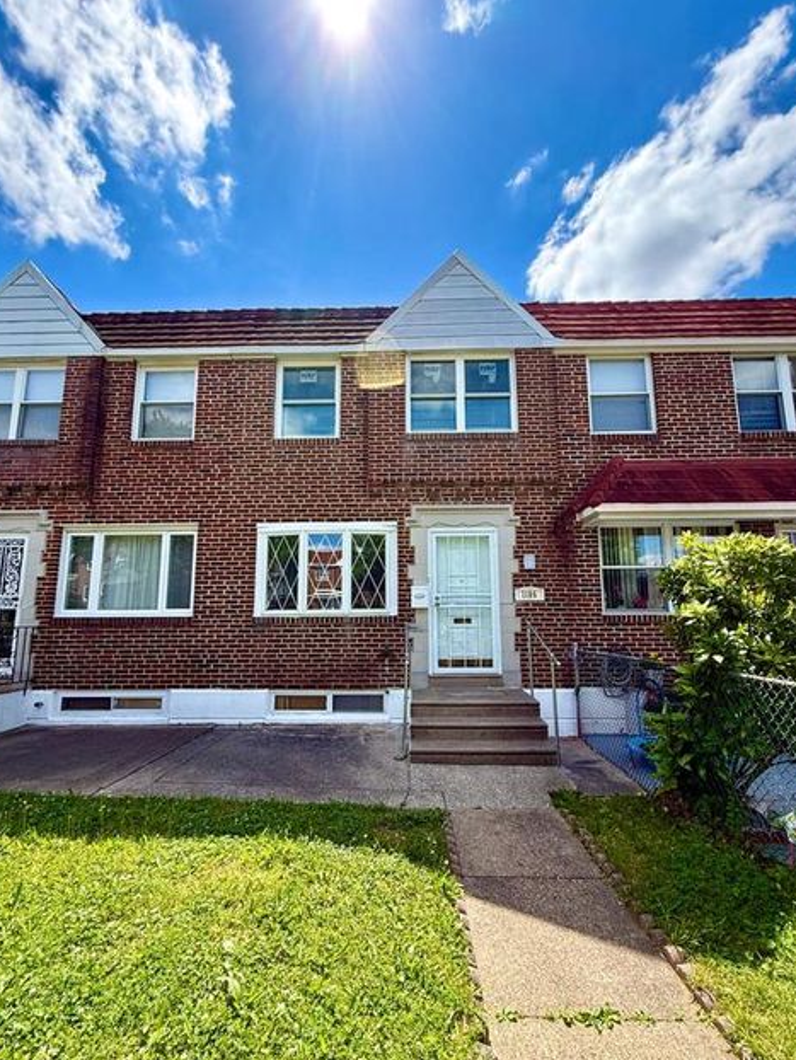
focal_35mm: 15
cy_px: 567
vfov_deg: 98.0
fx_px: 460
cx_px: 402
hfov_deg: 81.8
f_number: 2.2
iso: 64
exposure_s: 1/1017
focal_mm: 2.22
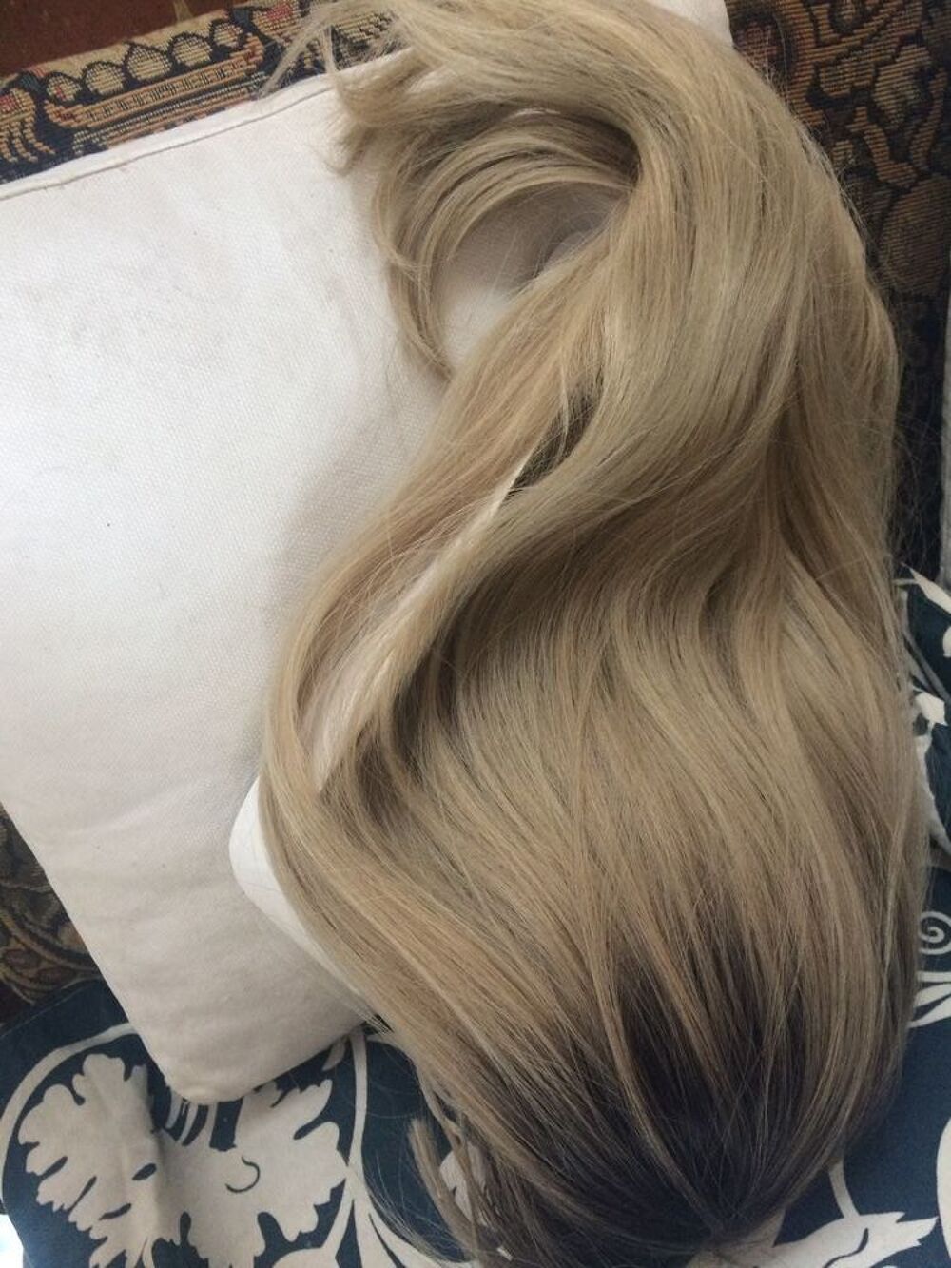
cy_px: 634
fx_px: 1062
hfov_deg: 48.2
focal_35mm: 29
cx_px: 476
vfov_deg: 61.7
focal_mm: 4.15
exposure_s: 1/33
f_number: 2.2
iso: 200
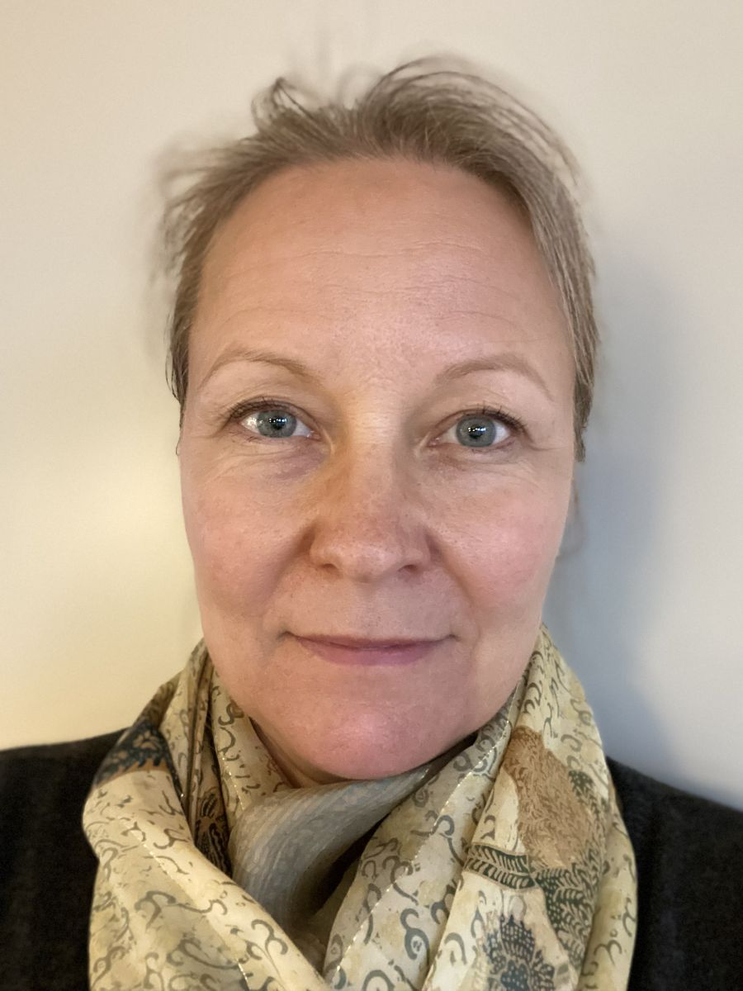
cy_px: 496
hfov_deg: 46.8
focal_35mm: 30
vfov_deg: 60.0
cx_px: 372
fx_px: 859
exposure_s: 1/25
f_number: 2.2
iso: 640
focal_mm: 2.71
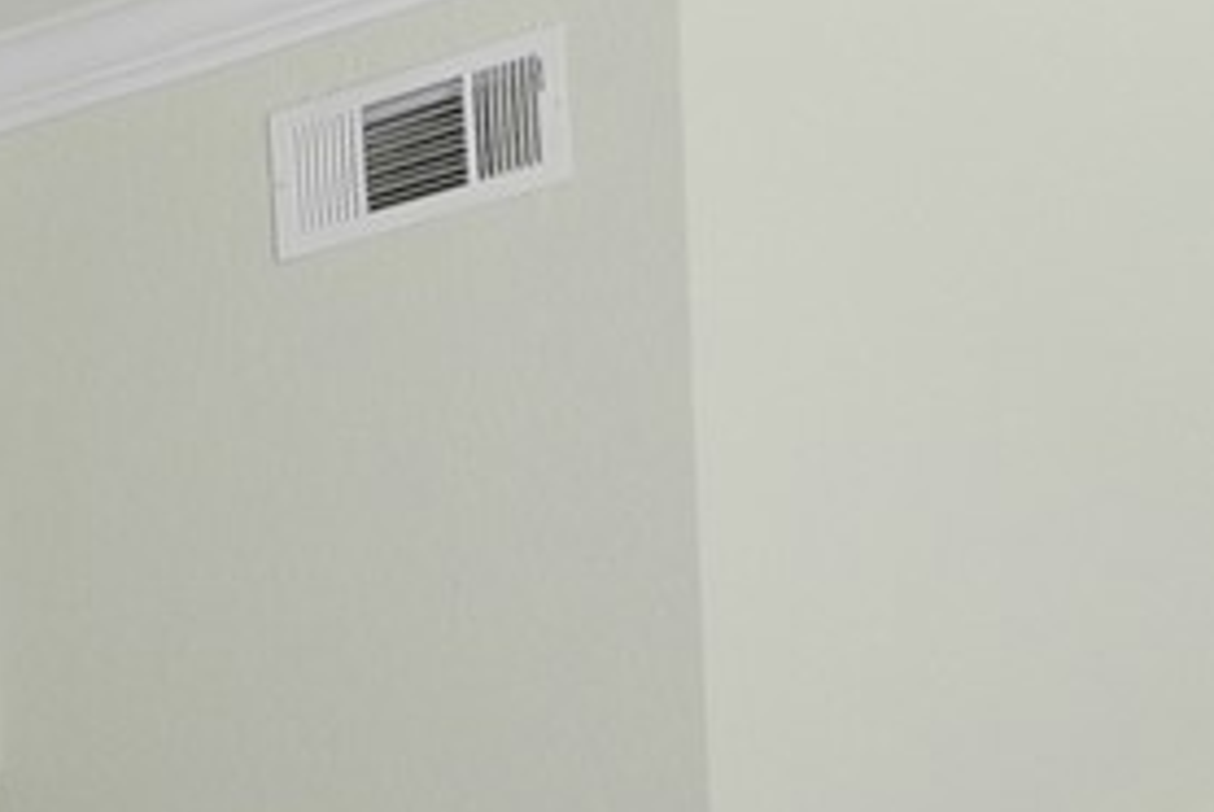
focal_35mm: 88
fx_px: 2971
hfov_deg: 21.4
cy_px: 1489
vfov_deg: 13.8
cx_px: -258
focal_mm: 4
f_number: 3.4
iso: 160
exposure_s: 1/50
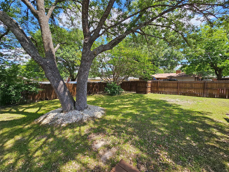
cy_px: 86
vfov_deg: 89.9
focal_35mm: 13
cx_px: 114
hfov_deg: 106.2
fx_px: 86
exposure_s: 1/594
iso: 50
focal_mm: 2.2
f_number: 2.2
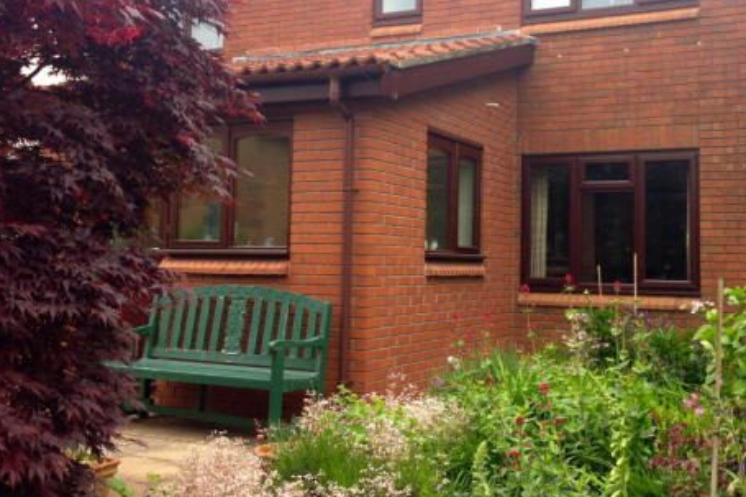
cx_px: 457
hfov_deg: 44.2
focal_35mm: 44
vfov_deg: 30.4
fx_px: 911
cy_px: 199
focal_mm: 4.13
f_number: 2.4
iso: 64
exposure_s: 1/221
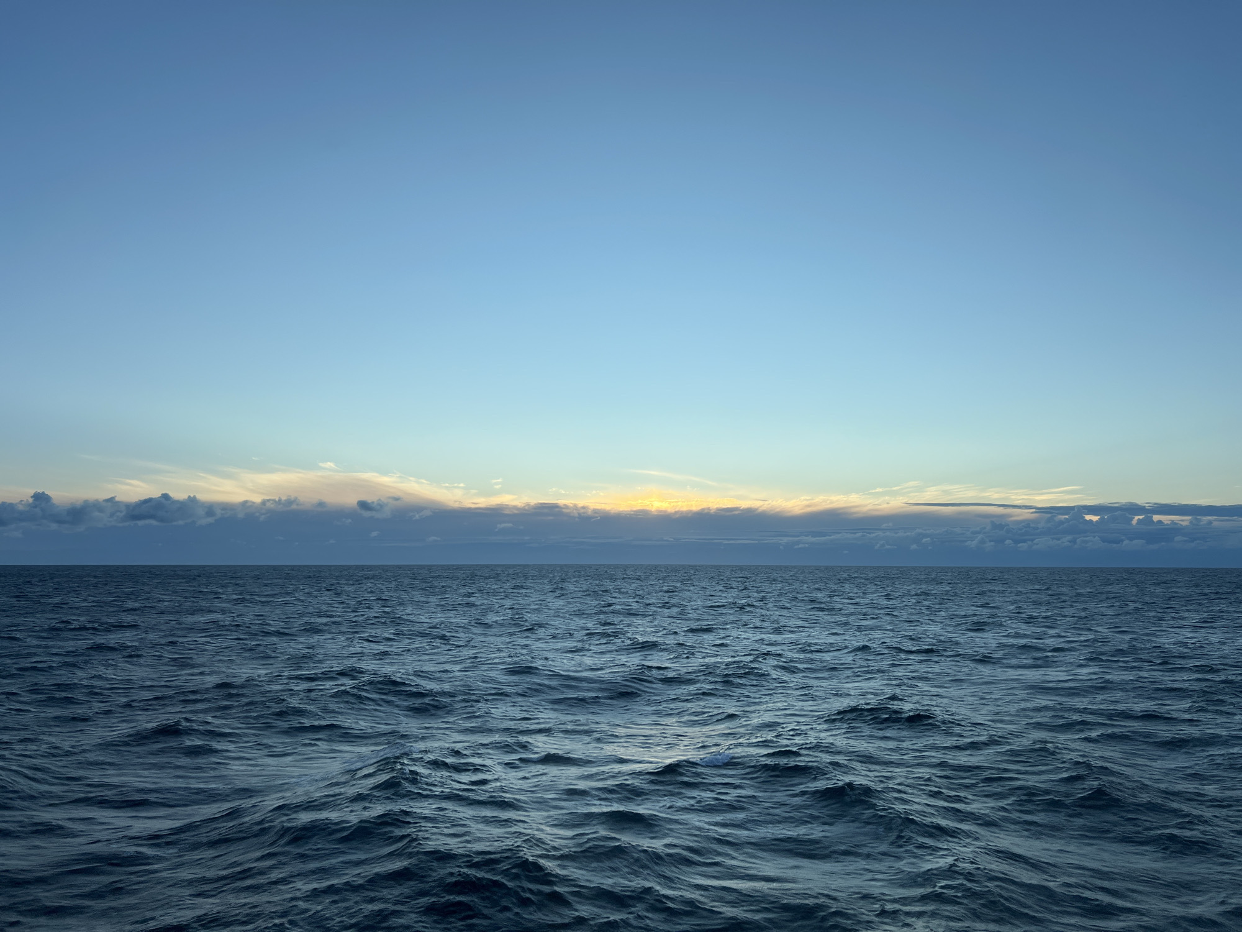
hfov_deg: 67.3
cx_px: 621
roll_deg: -0.2
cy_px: 466
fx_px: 933
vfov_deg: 53.1
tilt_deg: +3.6
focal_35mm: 26
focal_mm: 5.7
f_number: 1.5
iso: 50
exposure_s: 1/1869
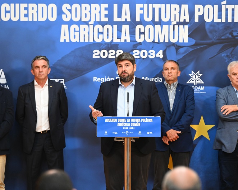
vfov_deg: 10.1
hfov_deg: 12.6
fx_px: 1078
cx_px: 121
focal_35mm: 153
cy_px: 95
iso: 2000
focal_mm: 135
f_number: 2.8
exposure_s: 1/200
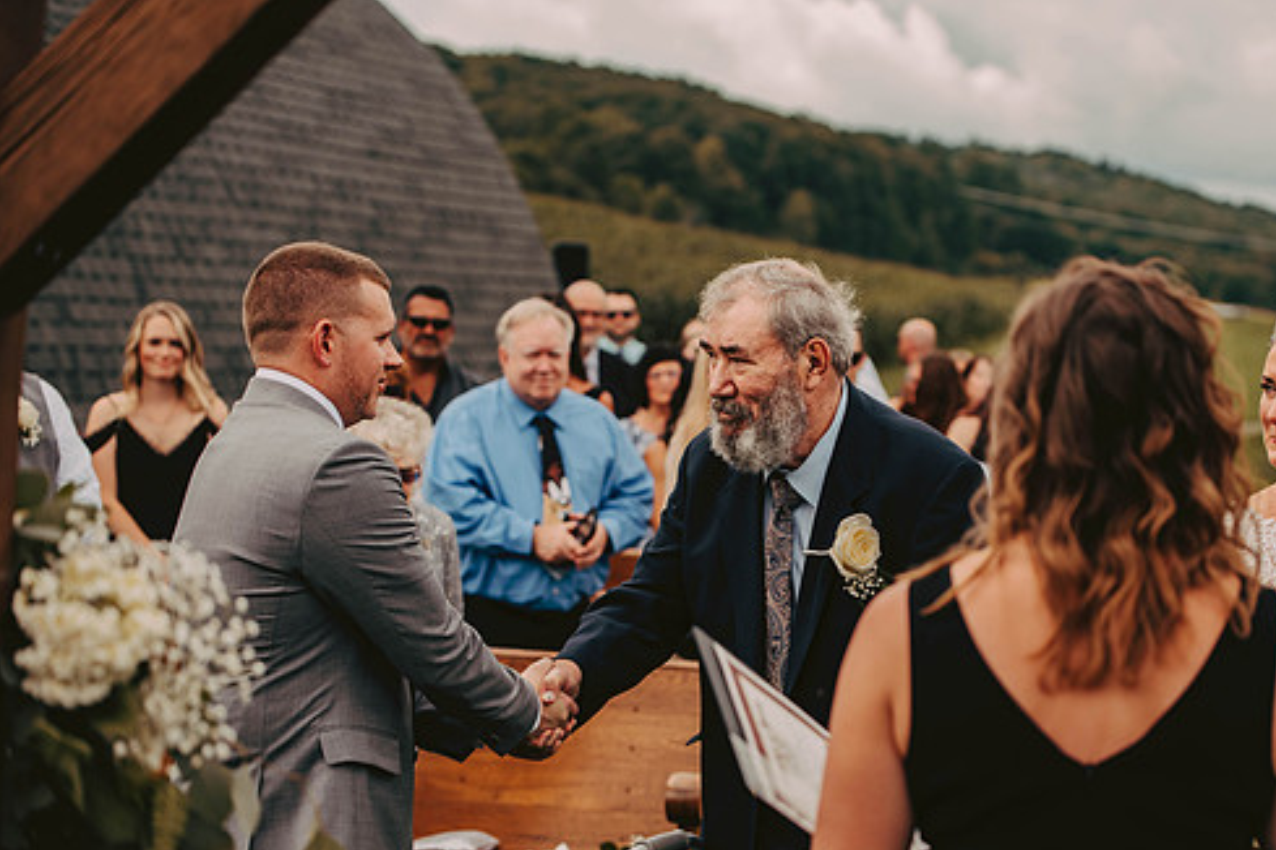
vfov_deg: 16.4
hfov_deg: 24.4
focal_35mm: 83
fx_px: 2942
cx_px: 754
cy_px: 502
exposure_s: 1/1000
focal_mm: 70
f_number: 2.8
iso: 200
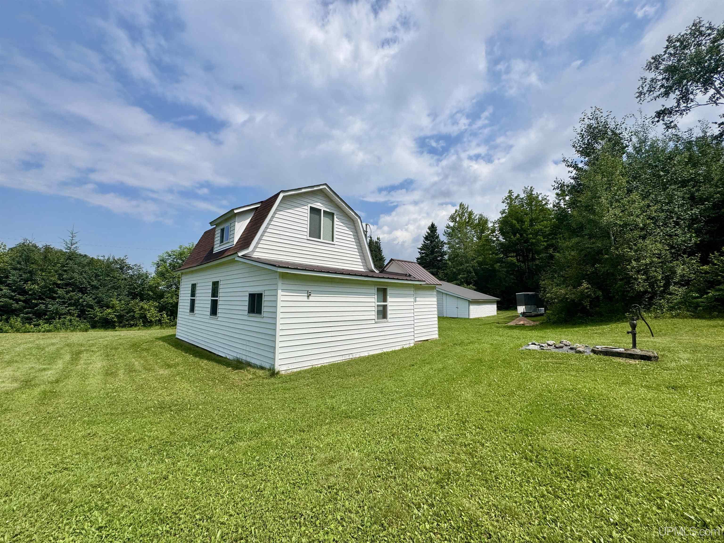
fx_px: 293
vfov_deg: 85.7
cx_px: 362
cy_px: 272
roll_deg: -0.5
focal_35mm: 14
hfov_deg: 102.1
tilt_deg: +5.9
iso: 40
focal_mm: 2.22
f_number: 2.2
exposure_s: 1/3906
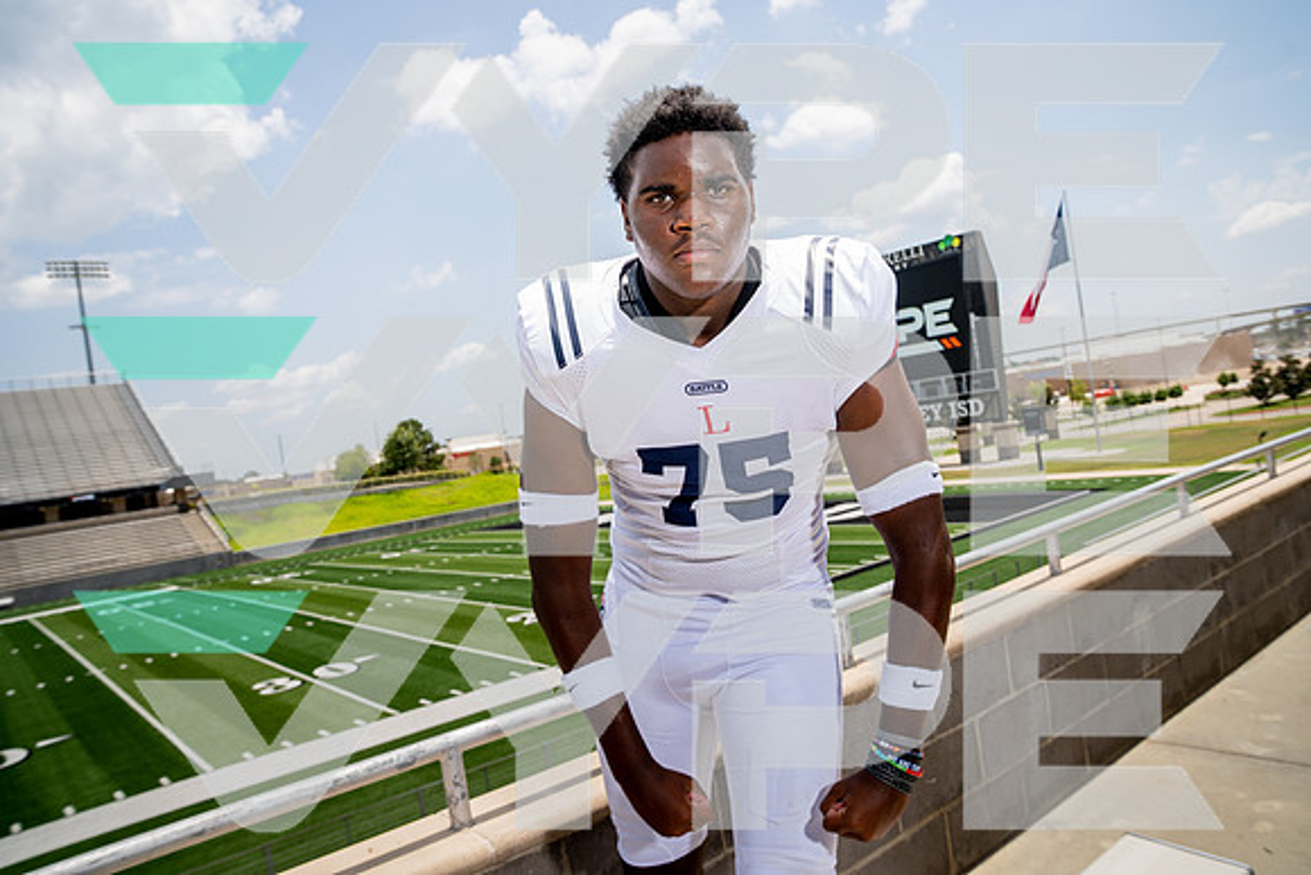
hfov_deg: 61.9
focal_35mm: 30
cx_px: 656
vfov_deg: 43.6
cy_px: 438
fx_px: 1093
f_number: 7.1
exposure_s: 1/250
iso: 100
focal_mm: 30
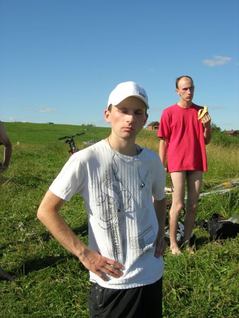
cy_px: 159
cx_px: 120
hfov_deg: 37.7
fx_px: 350
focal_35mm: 38
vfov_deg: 49.0
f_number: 4.8
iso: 64
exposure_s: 1/605
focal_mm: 7.8
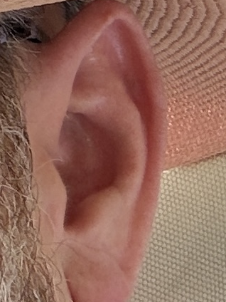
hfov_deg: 7.2
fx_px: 1697
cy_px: -52
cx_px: -280
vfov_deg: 10.0
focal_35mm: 195
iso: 80
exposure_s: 1/95
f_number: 1.9
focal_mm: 2.71
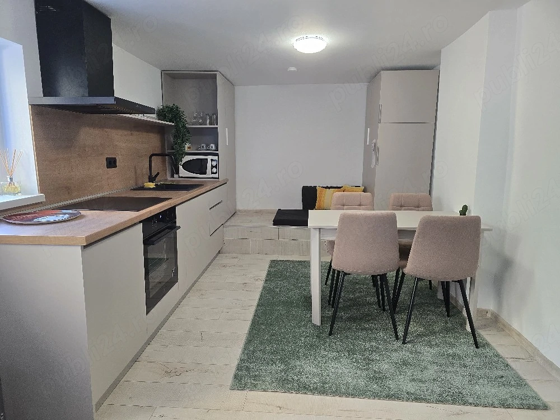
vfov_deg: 58.9
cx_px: 280
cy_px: 210
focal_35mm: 23
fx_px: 372
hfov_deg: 73.9
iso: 125
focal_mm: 6.3
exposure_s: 1/101
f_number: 1.7
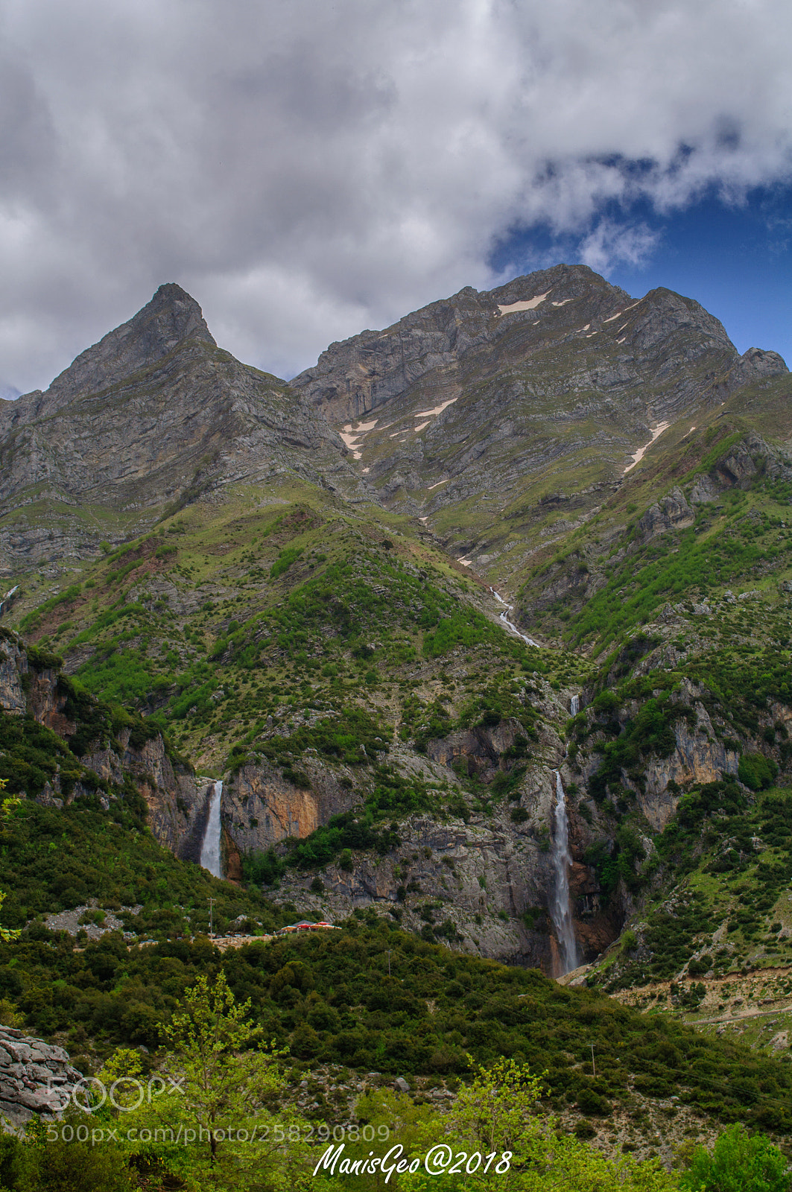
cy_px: 596
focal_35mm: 51
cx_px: 396
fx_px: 1687
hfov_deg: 26.4
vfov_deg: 38.9
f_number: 9
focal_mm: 34
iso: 200
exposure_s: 1/320
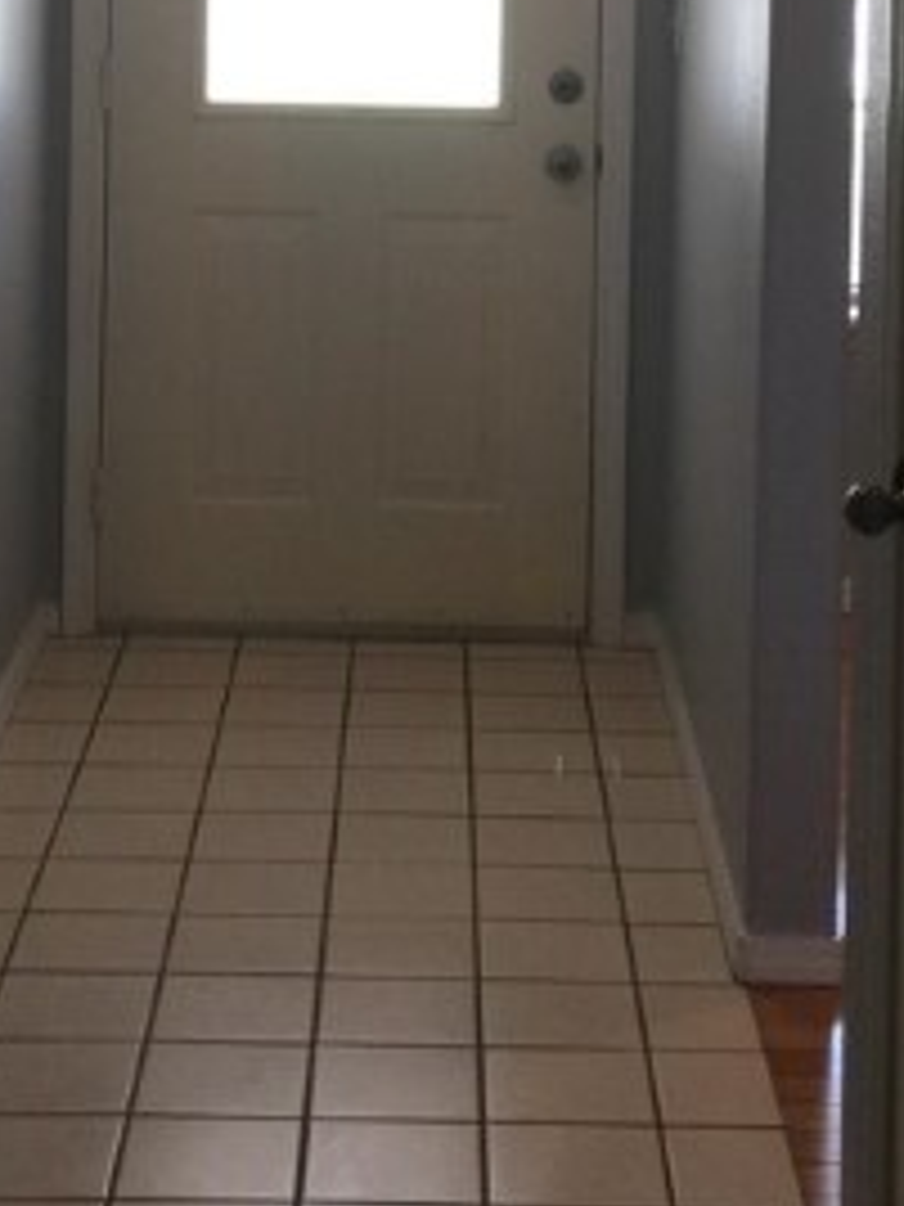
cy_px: -144
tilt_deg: -0.3
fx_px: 2890
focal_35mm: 83
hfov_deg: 17.8
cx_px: 481
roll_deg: -1.2
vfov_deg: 22.2
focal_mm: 4.15
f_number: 2.2
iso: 40
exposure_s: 1/30
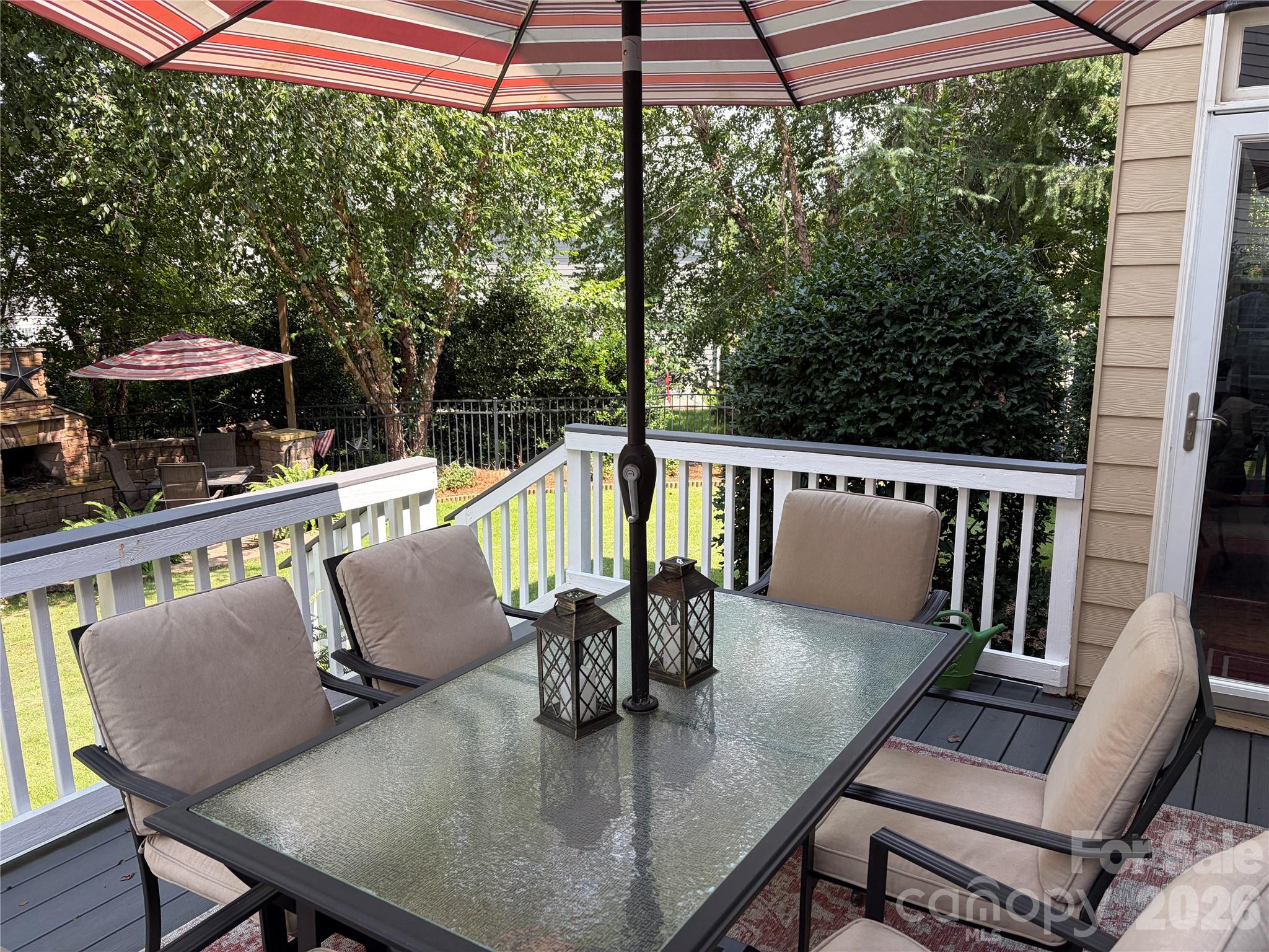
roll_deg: +1.0
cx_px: 634
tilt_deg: -10.4
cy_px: 476
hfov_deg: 67.3
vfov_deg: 53.1
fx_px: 953
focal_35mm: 26
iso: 50
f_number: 1.6
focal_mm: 5.96
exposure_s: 1/539
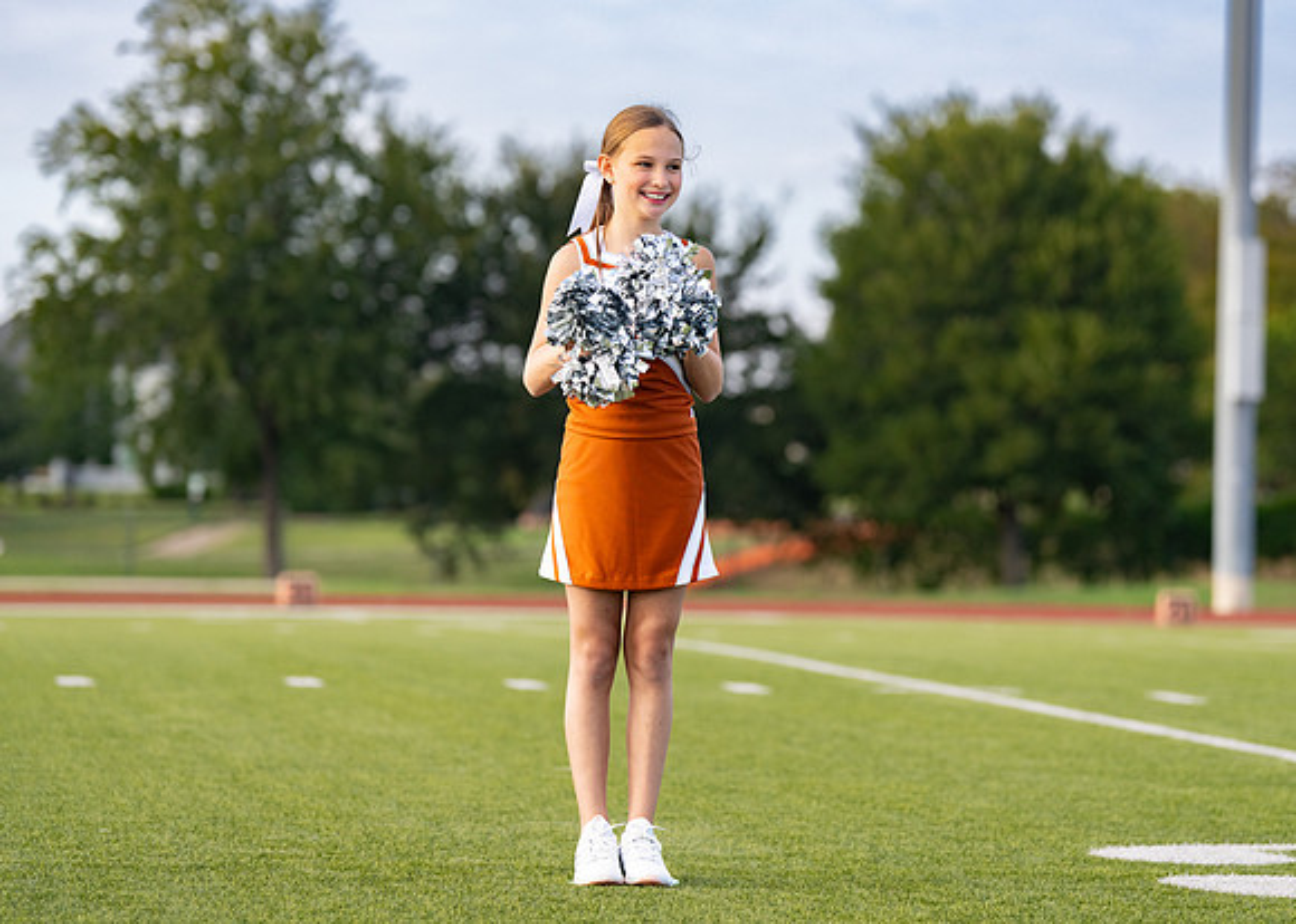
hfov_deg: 14.0
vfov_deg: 10.0
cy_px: 402
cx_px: 686
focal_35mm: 144
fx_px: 5288
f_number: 2.8
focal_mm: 118
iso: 400
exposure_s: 1/2500
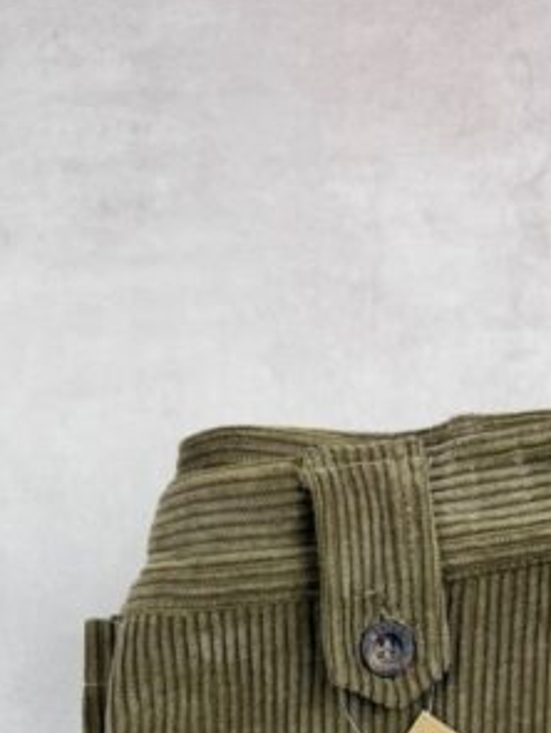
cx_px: 405
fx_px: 1377
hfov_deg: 22.5
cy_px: 962
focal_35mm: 65
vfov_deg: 25.5
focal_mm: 6.76
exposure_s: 1/121
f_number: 1.78
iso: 64
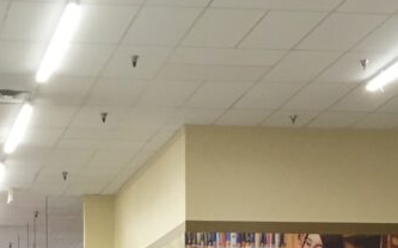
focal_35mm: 118
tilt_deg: -4.8
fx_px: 1280
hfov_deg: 17.6
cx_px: 99
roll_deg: +0.7
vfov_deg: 10.2
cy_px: 507
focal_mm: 4.15
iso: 40
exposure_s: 1/30
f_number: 2.2
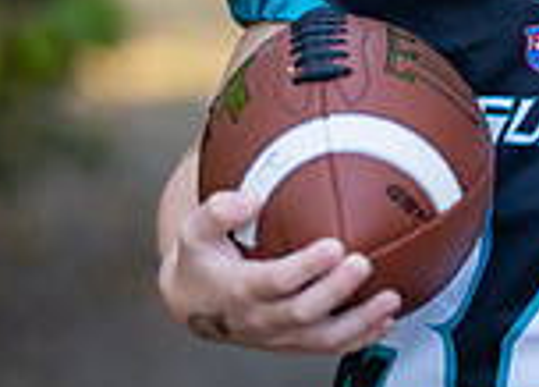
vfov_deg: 7.1
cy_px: -53
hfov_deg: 9.8
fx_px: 3112
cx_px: 538
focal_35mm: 203
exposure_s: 1/500
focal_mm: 50
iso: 100
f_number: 1.2
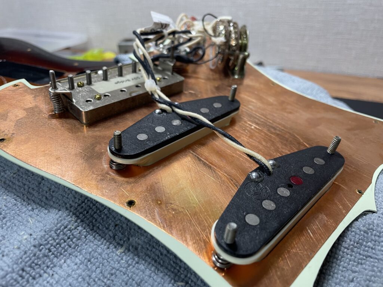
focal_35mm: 26
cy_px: 144
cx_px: 192
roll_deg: +3.9
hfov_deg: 67.3
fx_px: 288
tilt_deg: -34.1
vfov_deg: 53.1
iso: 64
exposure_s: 1/50
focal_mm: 4.2
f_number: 1.6
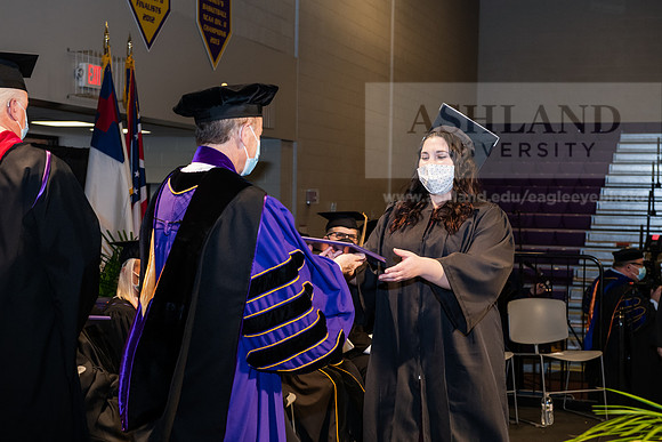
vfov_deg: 21.9
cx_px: 331
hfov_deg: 32.4
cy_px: 221
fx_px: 1140
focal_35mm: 62
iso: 1600
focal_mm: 62
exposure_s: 1/200
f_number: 6.3
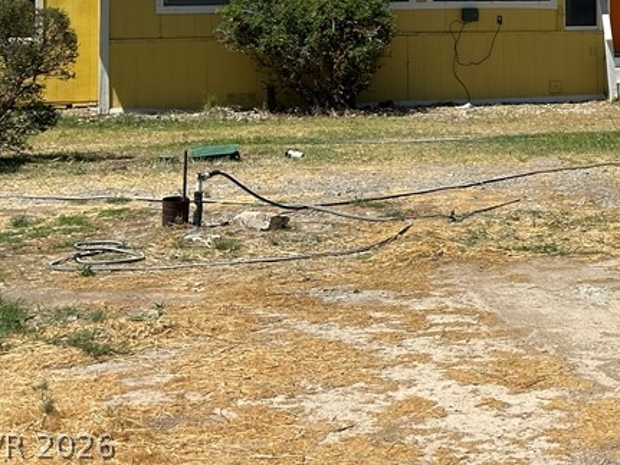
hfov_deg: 16.7
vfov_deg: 12.7
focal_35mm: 114
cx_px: 693
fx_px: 2041
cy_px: -83
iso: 64
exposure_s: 1/5556
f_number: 1.78
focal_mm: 6.86
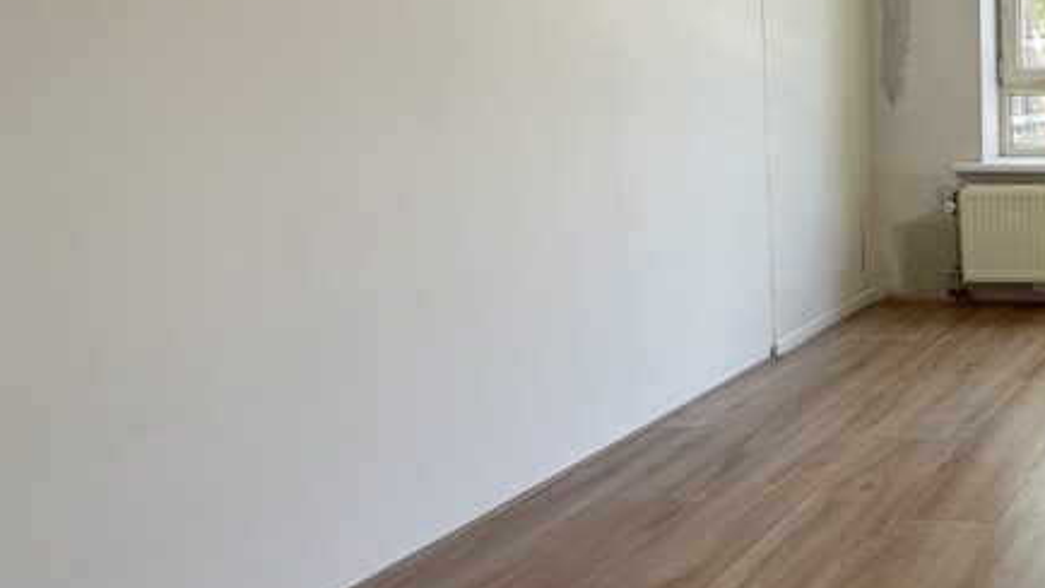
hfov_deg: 40.6
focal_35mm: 36
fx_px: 997
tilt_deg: -4.4
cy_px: 154
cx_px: 1226
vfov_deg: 32.3
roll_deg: -0.2
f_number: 2.2
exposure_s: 1/99
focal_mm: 2.22
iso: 100
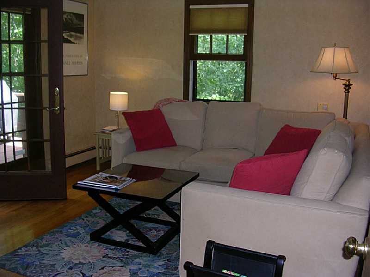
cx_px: 185
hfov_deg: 49.0
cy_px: 138
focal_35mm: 38
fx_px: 406
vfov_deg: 37.7
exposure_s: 1/60.1
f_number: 2.8
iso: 78
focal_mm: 5.8
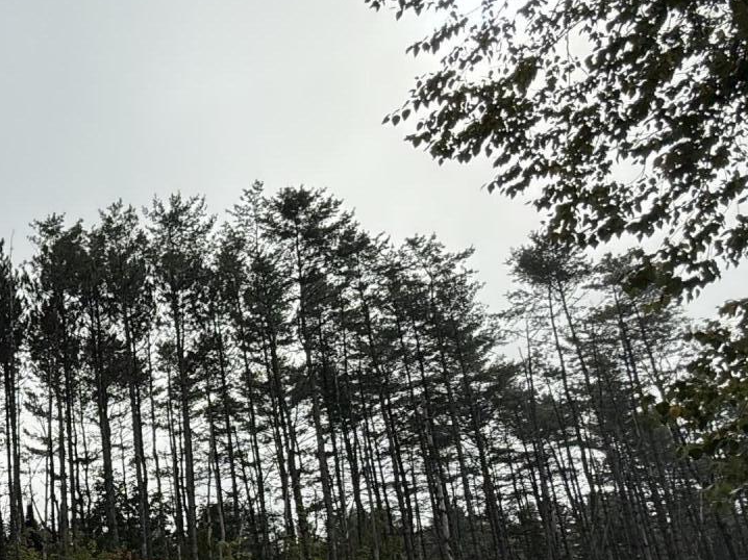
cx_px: -60
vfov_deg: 35.0
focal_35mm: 39
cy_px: 485
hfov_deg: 39.7
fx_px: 842
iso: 64
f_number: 2.2
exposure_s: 1/2717
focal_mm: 2.22
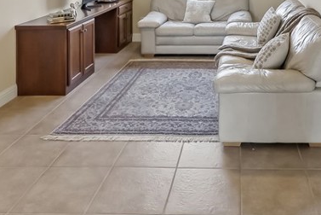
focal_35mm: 38
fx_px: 339
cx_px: 237
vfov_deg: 29.9
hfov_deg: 48.9
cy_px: -44
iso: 1250
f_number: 3.2
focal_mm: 14
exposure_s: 1/160
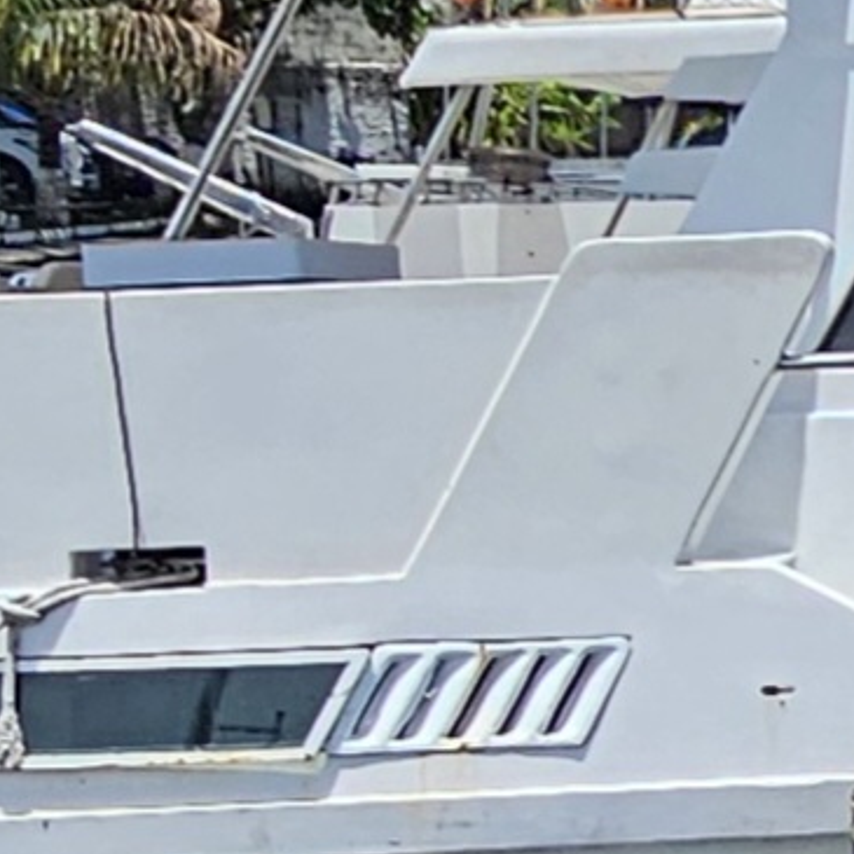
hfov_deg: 13.4
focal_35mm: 92
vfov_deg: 18.9
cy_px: 517
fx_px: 2568
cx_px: 2088
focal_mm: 2.2
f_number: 2.2
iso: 50
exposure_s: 1/3333
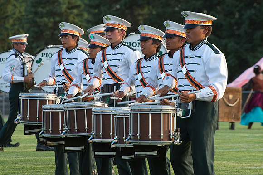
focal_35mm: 343
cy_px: 85
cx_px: 138
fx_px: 2508
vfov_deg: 4.0
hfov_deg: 6.0
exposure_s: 1/320
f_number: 9
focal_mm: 240
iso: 640
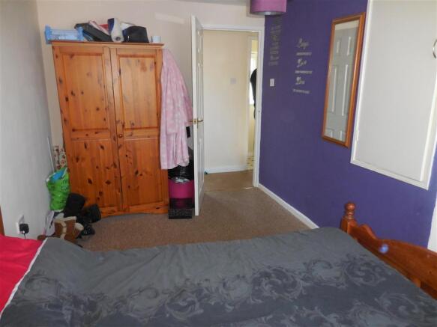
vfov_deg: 54.9
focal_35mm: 25
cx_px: 218
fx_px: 316
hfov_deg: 69.4
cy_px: 164
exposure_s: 1/25
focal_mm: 4.5
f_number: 3.3
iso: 320
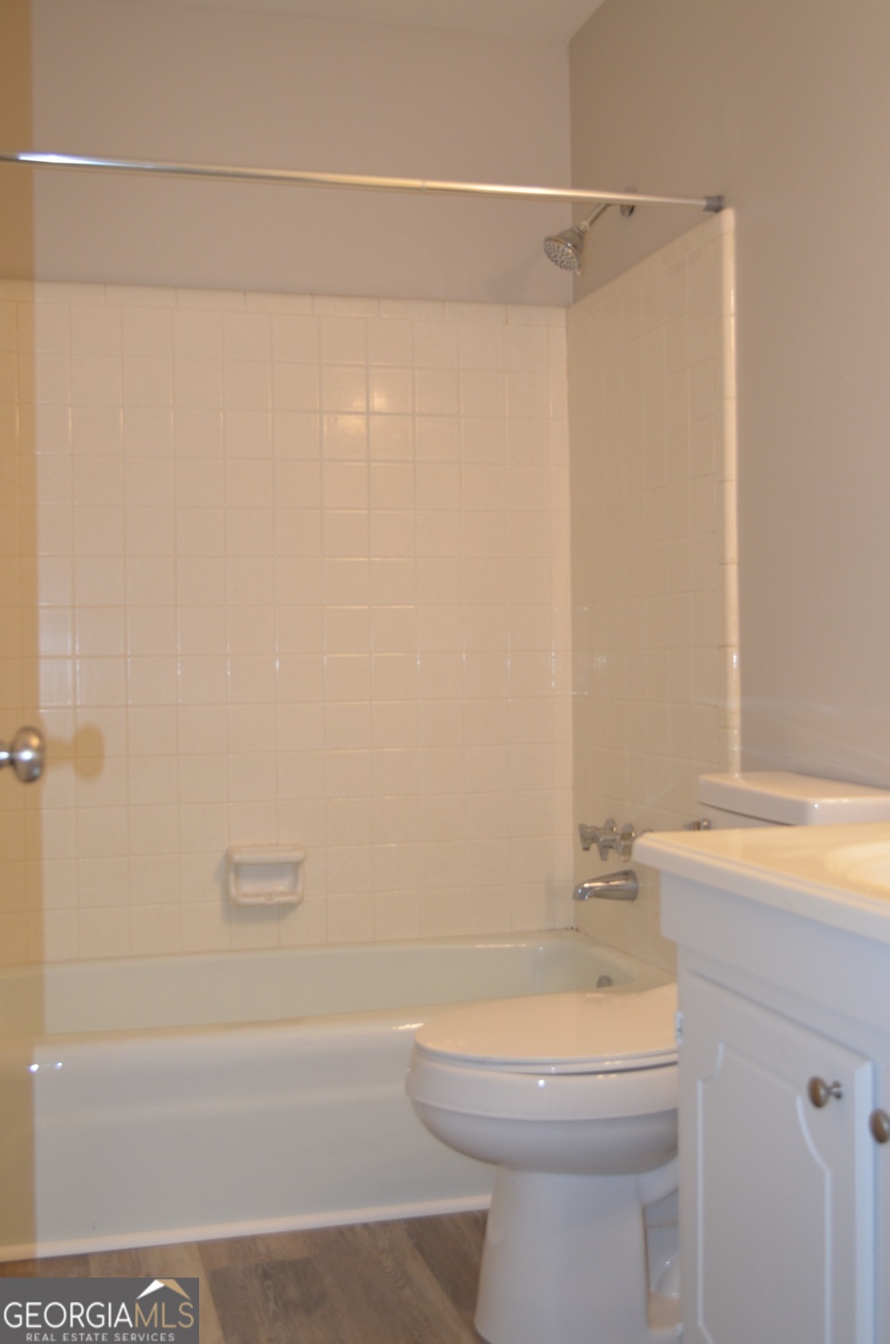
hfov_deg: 34.1
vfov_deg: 49.6
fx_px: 1453
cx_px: 445
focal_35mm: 39
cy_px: 672
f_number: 4.2
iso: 500
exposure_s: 1/30
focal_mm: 26
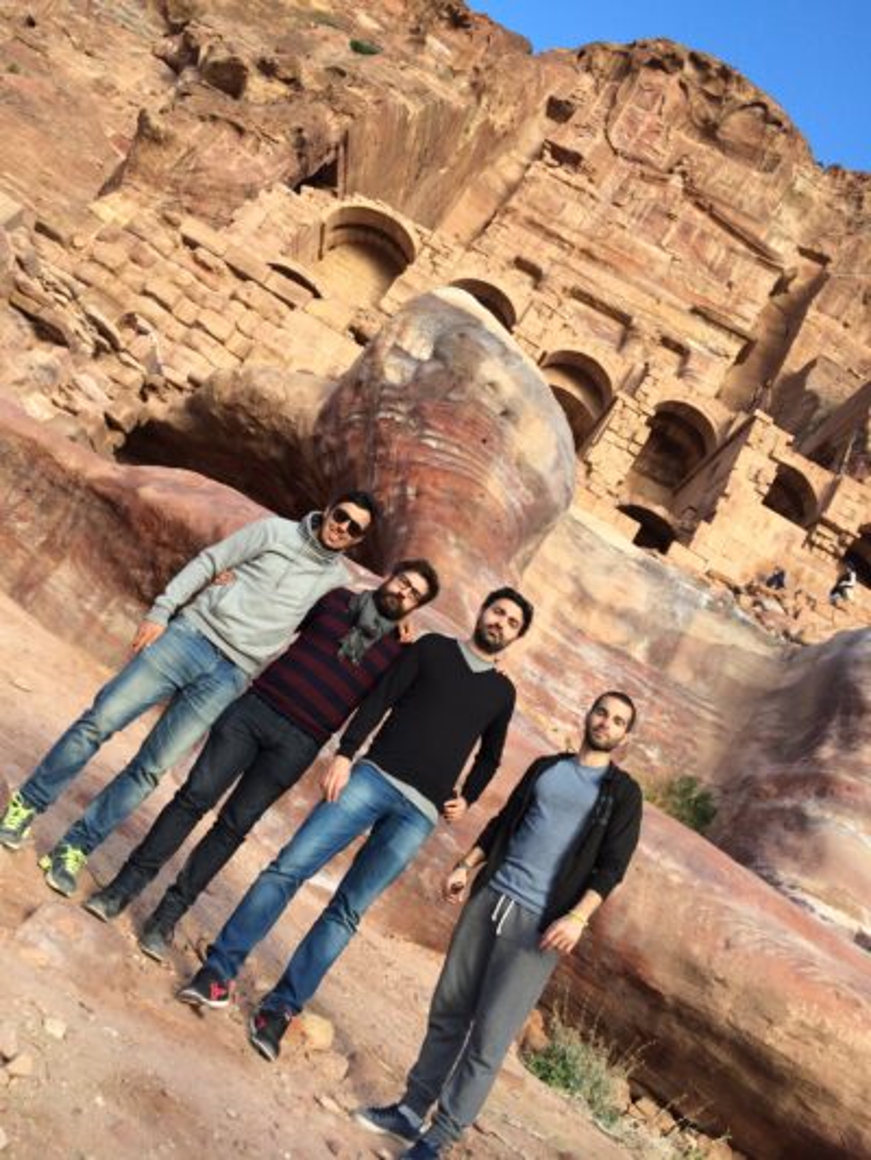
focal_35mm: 30
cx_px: 436
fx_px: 1006
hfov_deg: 46.8
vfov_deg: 60.0
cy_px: 580
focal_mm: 4.12
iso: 32
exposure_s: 1/394
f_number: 2.2
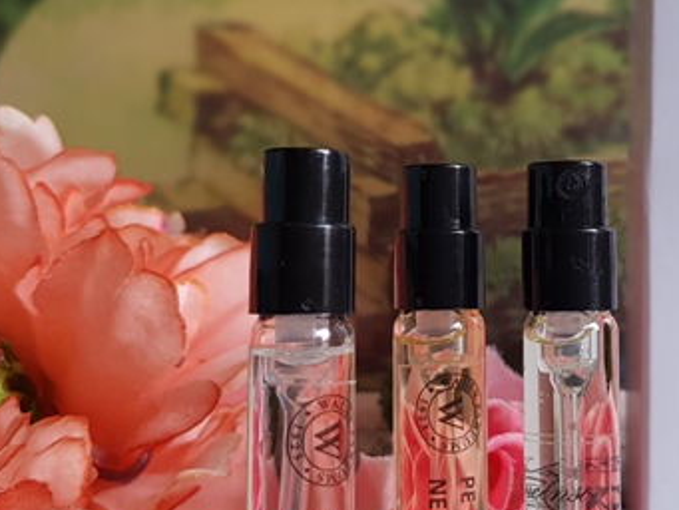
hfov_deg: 31.2
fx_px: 1197
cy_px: 229
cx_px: 498
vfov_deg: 24.0
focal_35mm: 61
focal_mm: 4.2
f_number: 1.7
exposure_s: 1/50
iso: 64
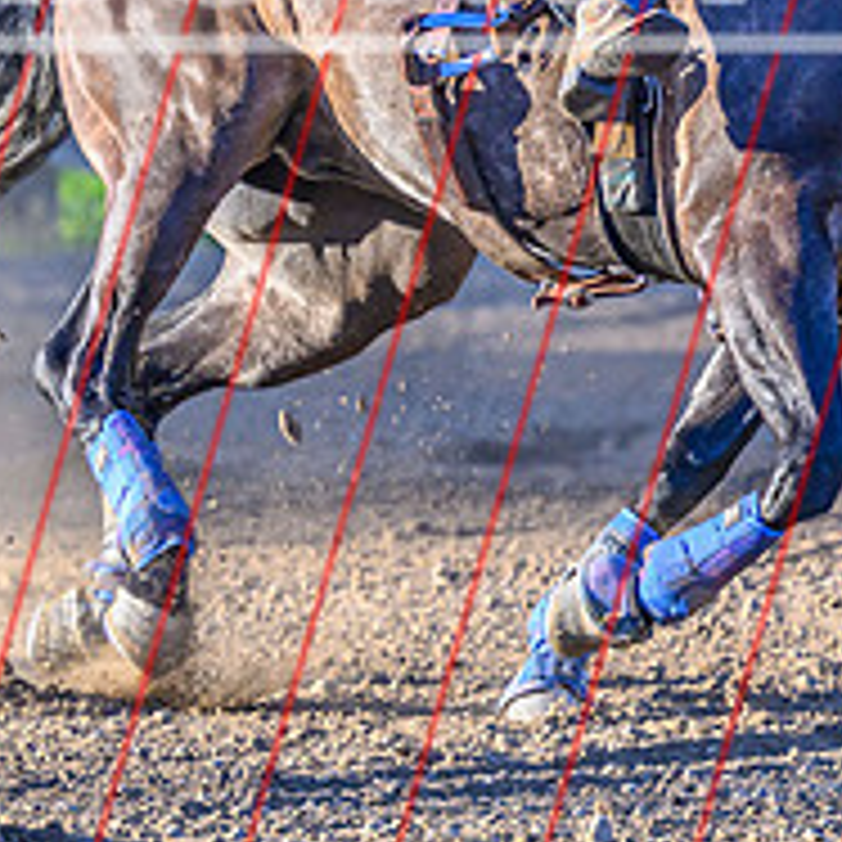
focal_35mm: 470
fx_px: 12934
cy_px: -8
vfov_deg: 3.7
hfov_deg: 3.7
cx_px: 911
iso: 1400
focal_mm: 130
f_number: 2.8
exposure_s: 1/2500
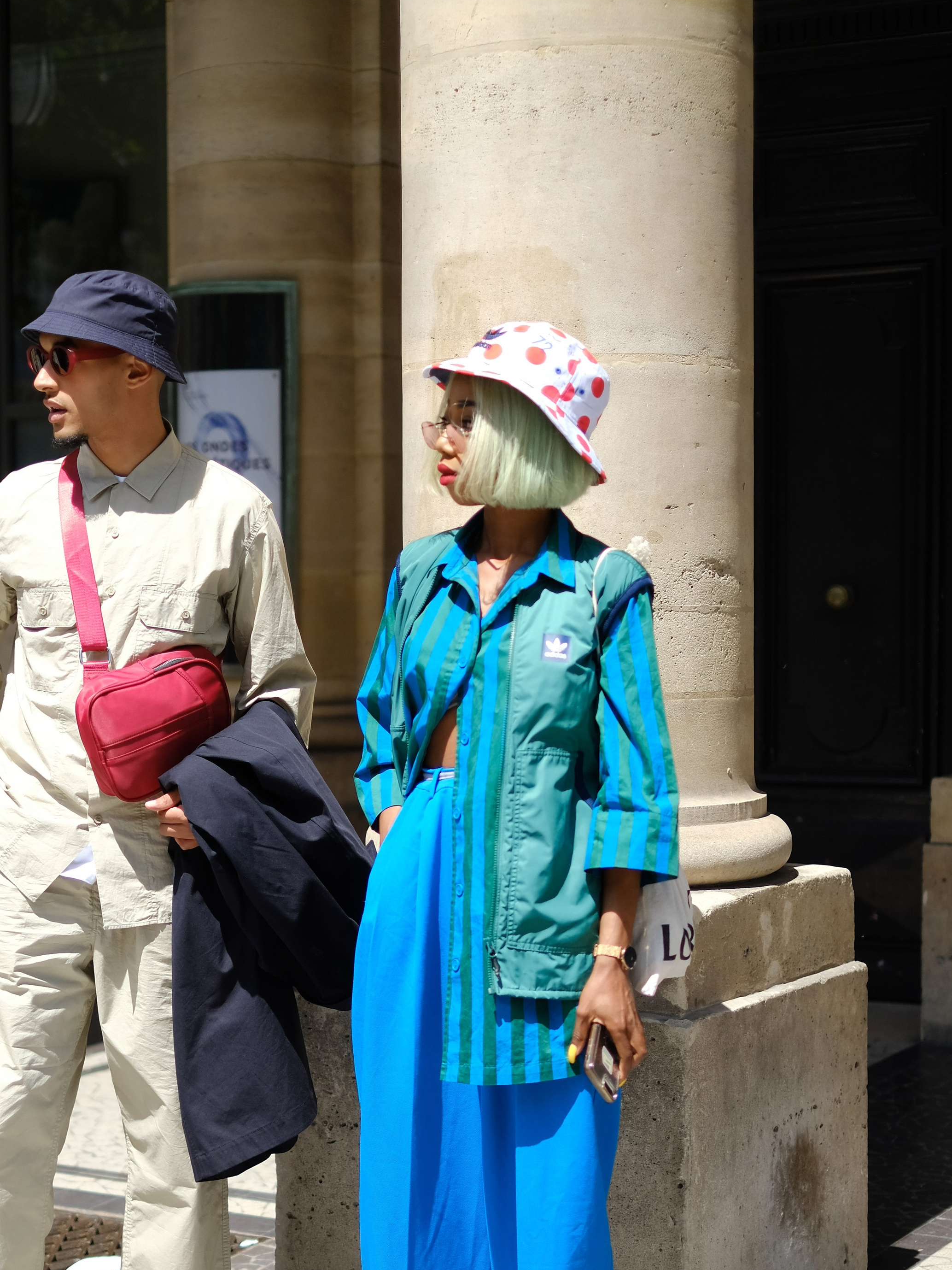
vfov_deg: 27.3
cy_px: 827
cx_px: 405
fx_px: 2603
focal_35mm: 71
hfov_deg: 20.7
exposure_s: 1/8000
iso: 200
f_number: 1.4
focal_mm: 35
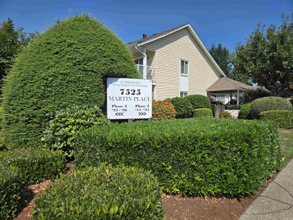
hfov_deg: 73.9
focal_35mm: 23
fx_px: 195
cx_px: 146
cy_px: 110
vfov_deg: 58.9
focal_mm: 5.4
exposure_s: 1/2921
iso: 32
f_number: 1.8
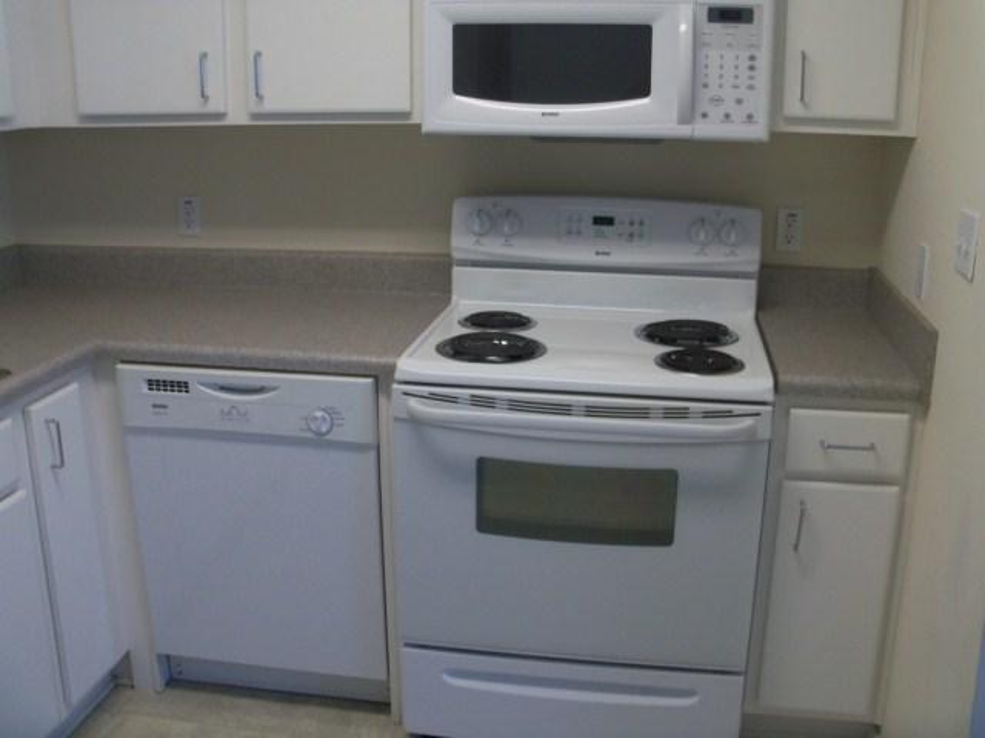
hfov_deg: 52.6
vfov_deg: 40.7
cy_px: 369
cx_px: 492
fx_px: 996
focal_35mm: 35
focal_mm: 6.3
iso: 100
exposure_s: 1/30
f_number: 3
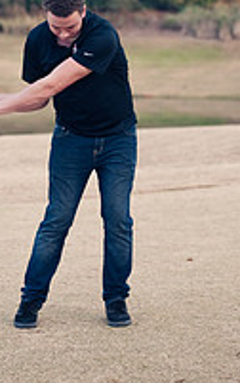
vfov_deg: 18.0
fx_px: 1190
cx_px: 73
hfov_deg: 11.5
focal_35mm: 114
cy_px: 46
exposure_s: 1/500
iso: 200
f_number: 2.2
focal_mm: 50
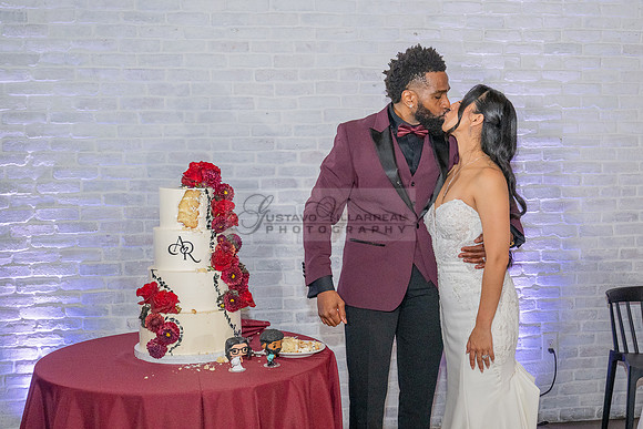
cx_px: 385
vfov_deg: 27.8
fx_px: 865
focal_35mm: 48
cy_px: 248
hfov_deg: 40.6
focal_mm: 39
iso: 2000
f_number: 5.6
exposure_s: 1/200
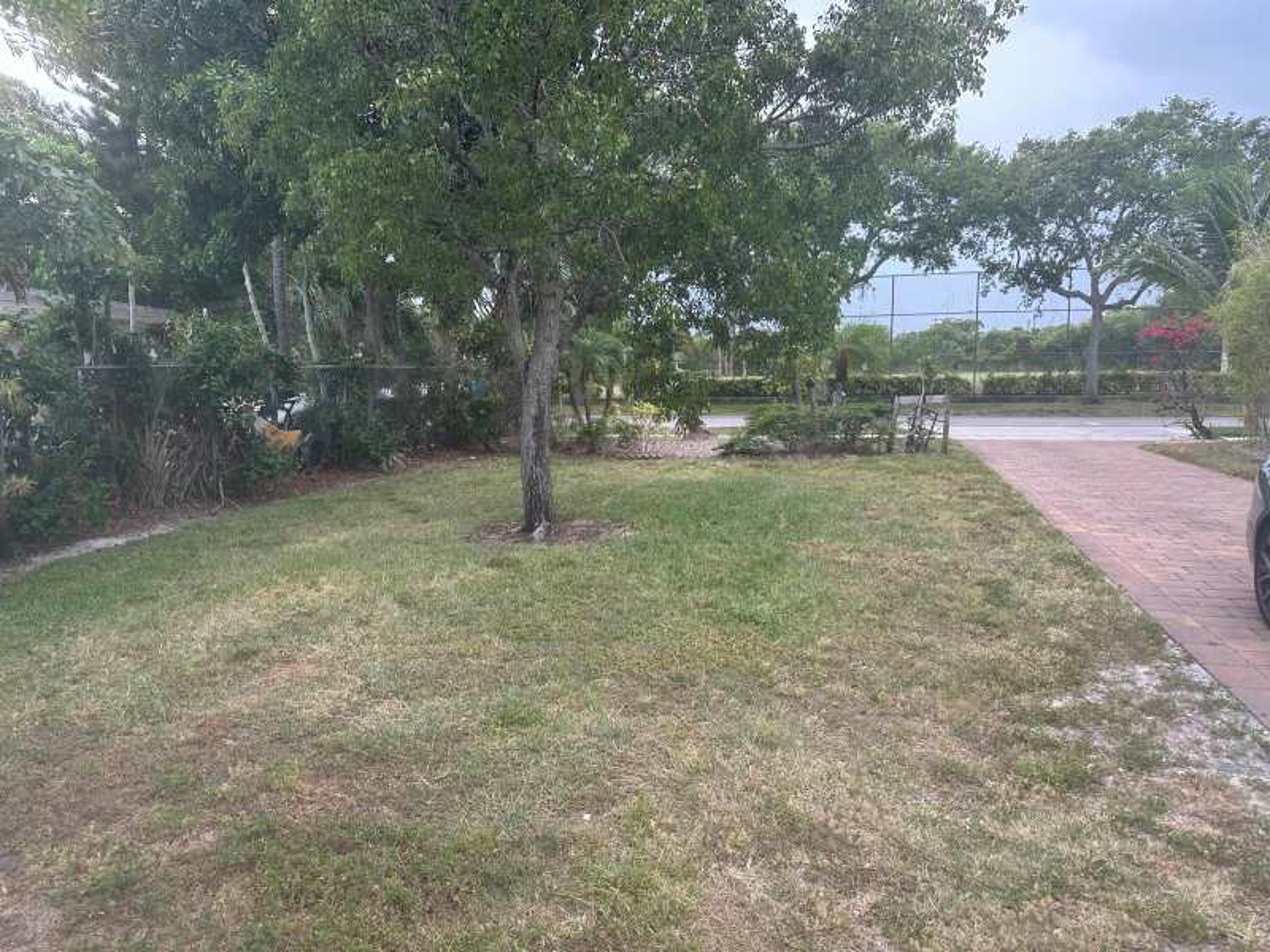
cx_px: 635
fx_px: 881
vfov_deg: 56.8
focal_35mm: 24
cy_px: 476
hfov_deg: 71.6
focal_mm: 6.86
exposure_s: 1/121
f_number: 1.78
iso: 80
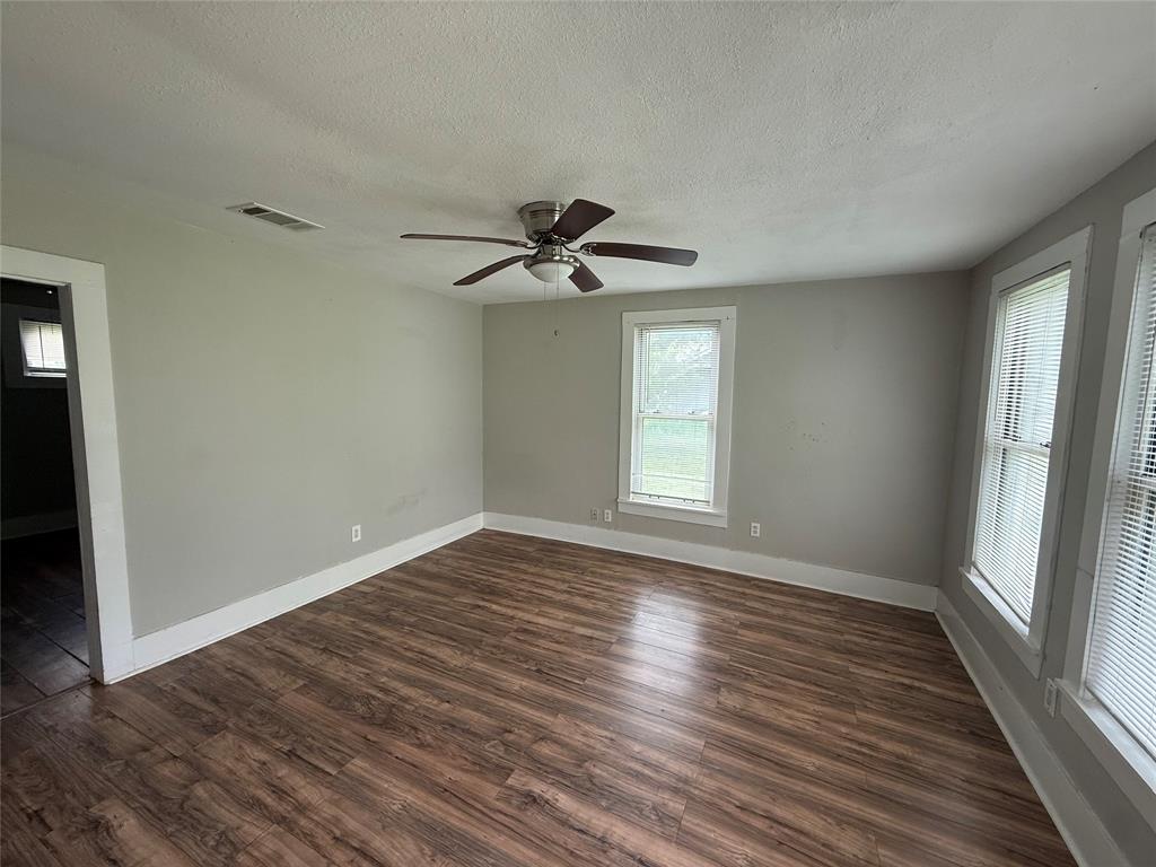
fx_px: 468
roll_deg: -1.1
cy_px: 434
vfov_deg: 85.7
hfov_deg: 102.1
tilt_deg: -5.4
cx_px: 578
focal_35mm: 14
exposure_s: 1/99
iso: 125
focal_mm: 2.22
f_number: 2.2
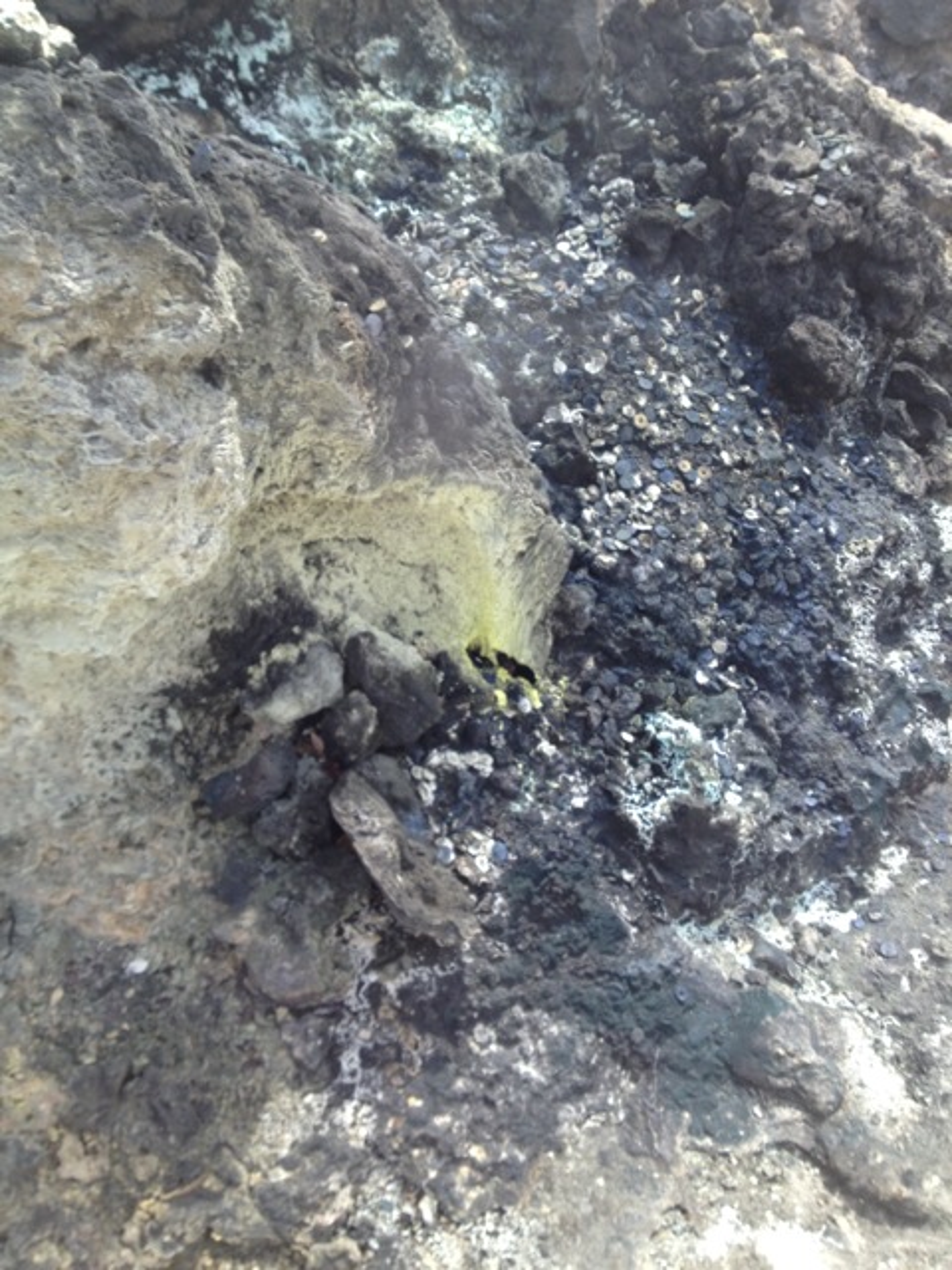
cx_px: 476
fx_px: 1283
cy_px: 635
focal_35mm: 35
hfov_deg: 40.7
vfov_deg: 52.6
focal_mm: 4.28
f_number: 2.4
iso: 64
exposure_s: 1/552
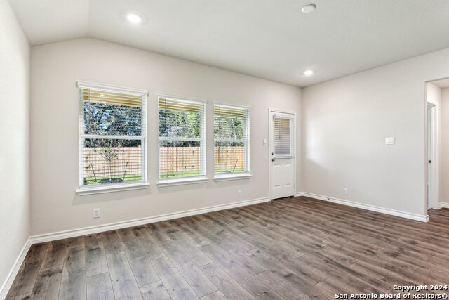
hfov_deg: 93.3
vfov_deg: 70.5
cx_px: 224
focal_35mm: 17
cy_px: 150
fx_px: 212
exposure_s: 1/15
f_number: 8
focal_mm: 17
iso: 450
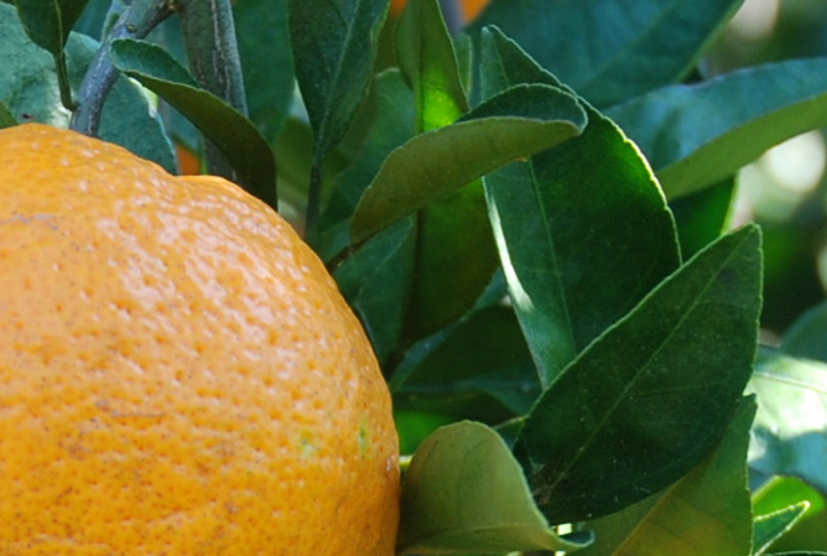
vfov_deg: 5.5
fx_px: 5688
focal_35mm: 247
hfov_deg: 8.3
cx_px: 104
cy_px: 982
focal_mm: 38
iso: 200
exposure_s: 1/80
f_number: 4.5
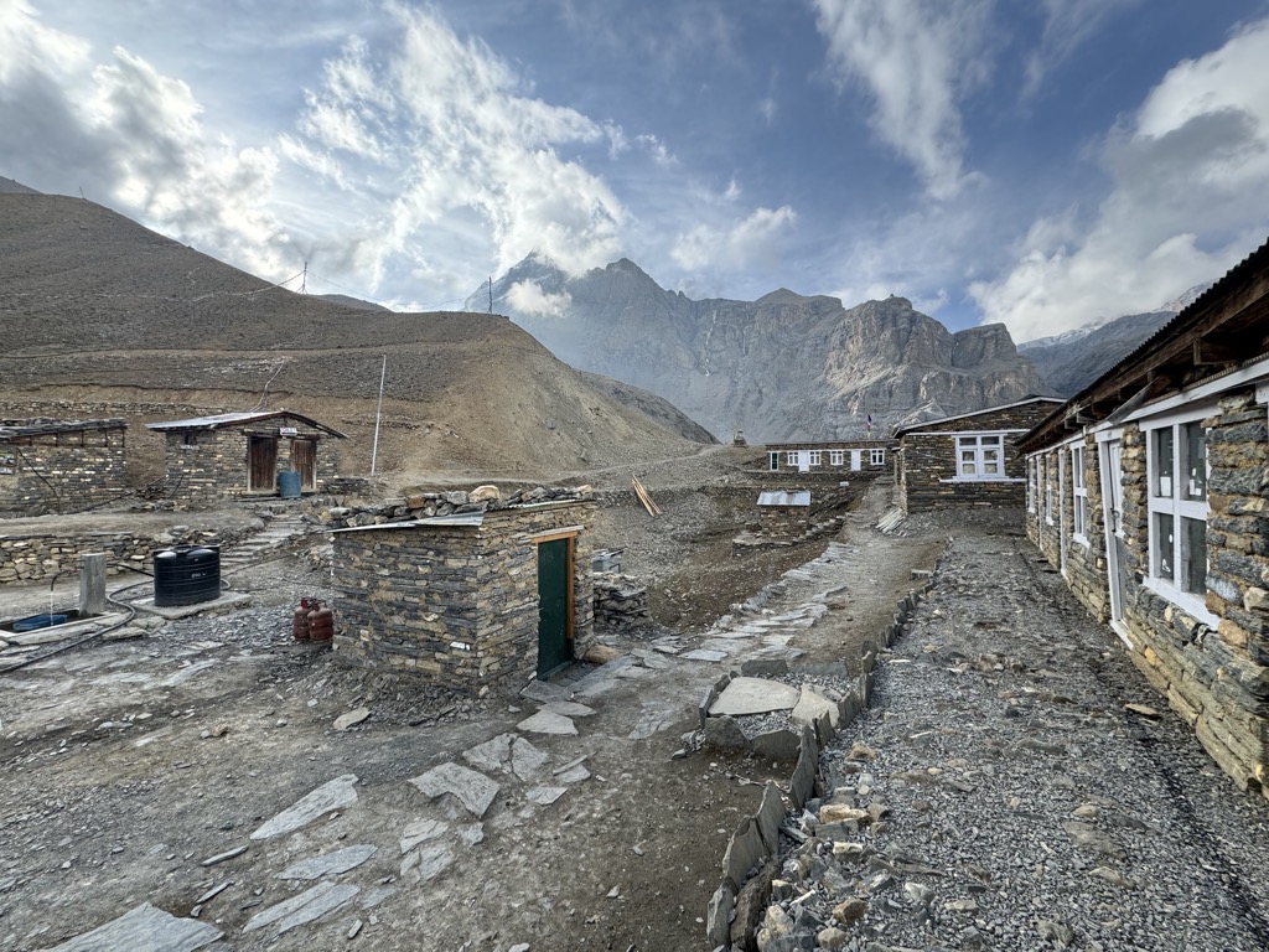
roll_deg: +0.3
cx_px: 634
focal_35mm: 14
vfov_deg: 85.7
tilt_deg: +0.2
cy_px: 476
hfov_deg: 102.1
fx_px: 513
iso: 40
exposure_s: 1/620
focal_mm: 2.22
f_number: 2.2
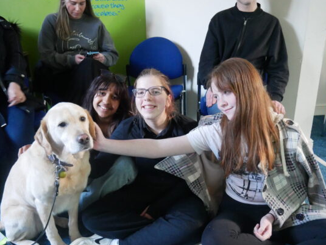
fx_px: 320
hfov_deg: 53.9
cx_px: 168
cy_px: 141
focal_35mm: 34
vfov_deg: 41.7
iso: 3200
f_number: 3.6
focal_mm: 14
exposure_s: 1/40
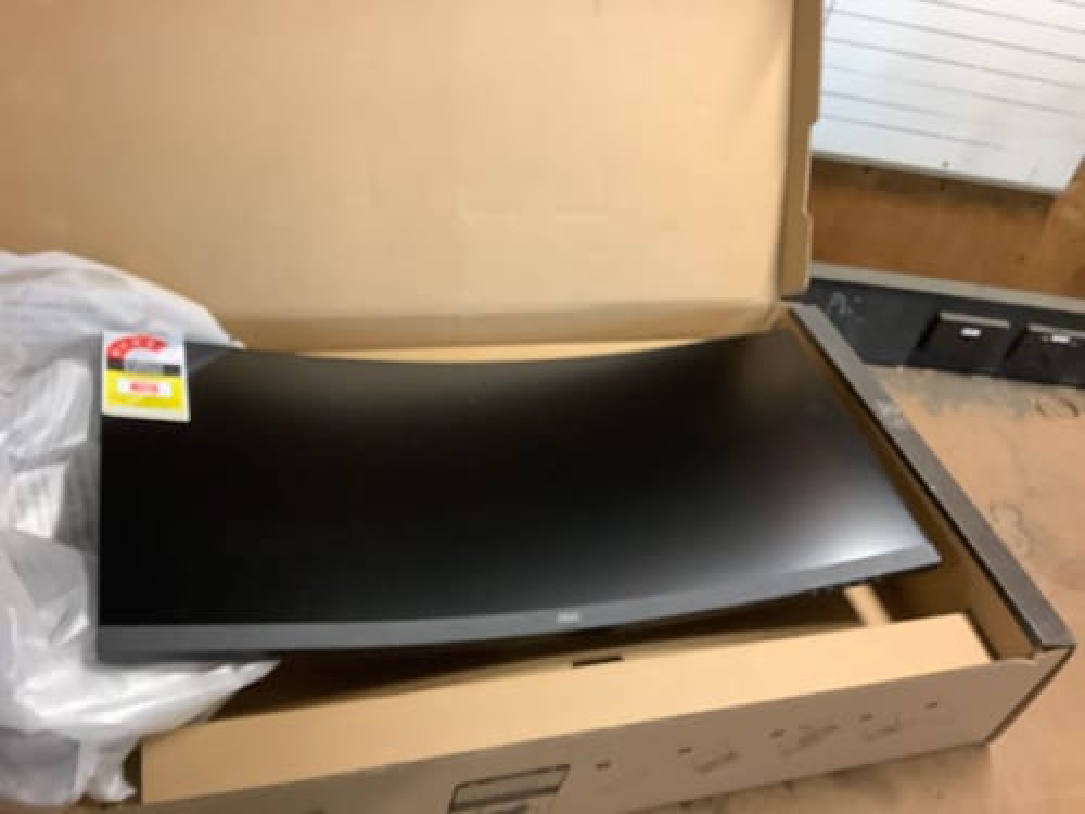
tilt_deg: -41.6
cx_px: 542
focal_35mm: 31
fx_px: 972
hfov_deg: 58.4
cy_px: 407
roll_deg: -12.0
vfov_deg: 45.4
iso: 320
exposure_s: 1/25
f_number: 2.4
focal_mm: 3.3
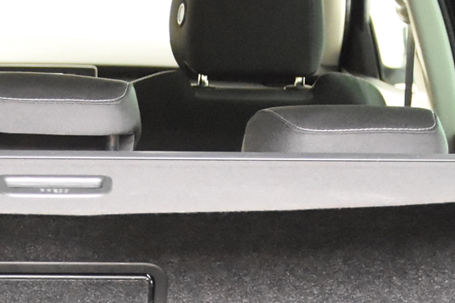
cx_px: 49
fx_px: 1908
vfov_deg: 8.8
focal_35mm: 151
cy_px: 499
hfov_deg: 13.5
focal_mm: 28
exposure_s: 1/50
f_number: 3.2
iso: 9000
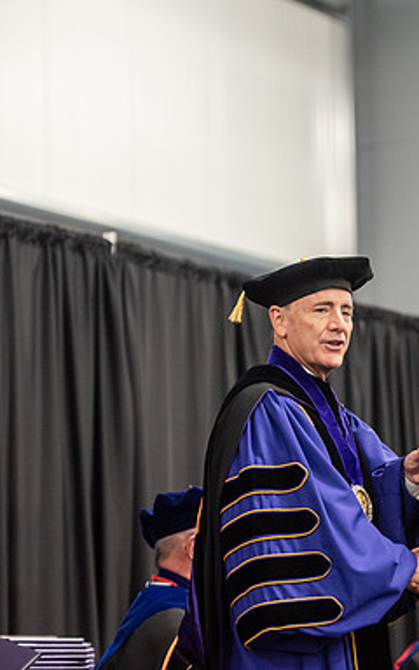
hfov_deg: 8.6
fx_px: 2759
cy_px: 334
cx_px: 402
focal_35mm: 151
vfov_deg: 13.9
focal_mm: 98
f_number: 3.2
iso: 2500
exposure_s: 1/200
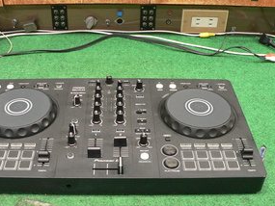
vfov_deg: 30.1
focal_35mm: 48
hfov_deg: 39.6
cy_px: 130
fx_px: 381
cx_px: 120
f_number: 2.8
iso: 200
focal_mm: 6
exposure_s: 1/8
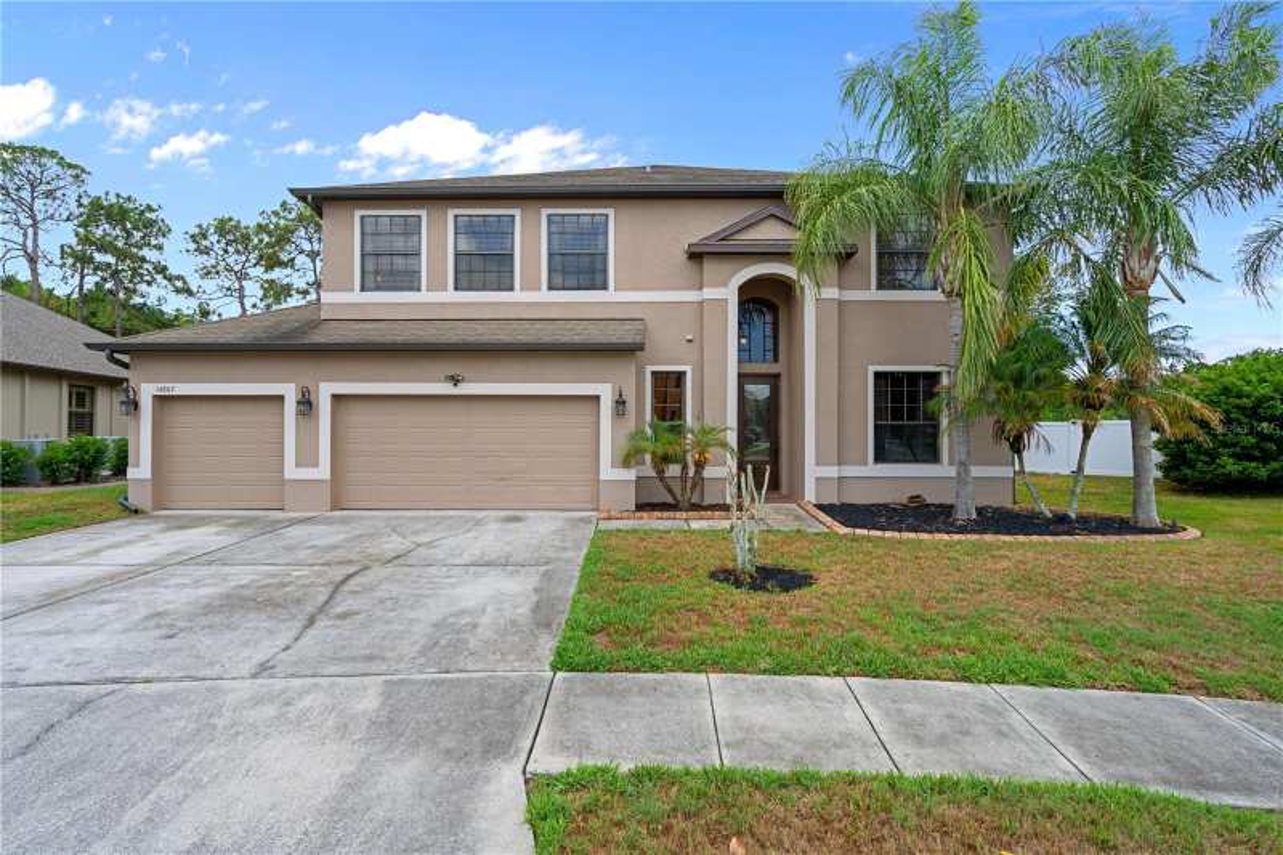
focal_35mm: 16
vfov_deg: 73.7
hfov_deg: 96.7
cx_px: 642
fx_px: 570
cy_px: 428
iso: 320
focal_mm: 16
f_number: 9
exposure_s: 1/200
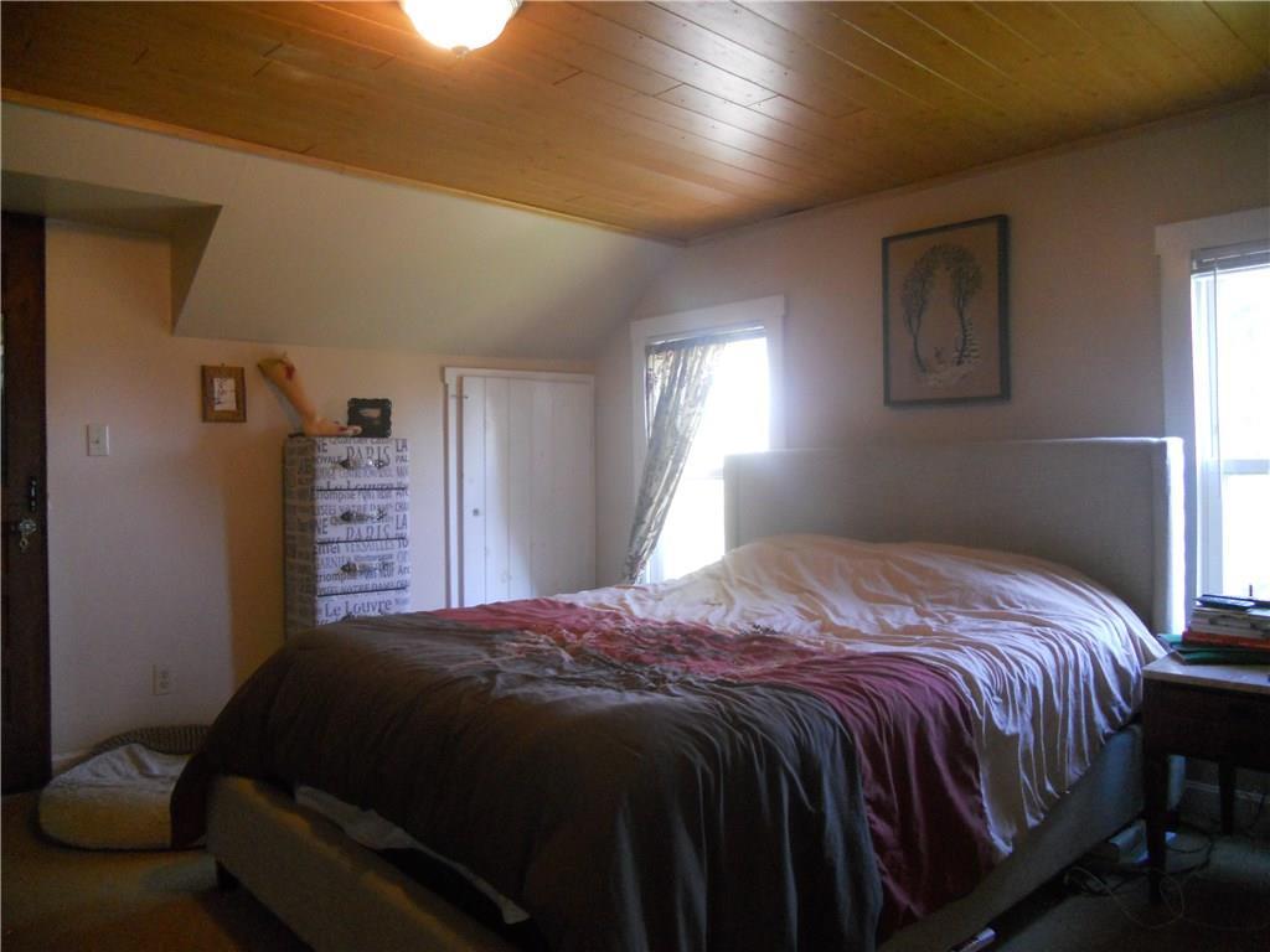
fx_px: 991
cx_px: 635
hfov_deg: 65.3
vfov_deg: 51.4
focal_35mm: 27
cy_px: 476
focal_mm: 4.9
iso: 400
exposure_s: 1/30
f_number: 3.2
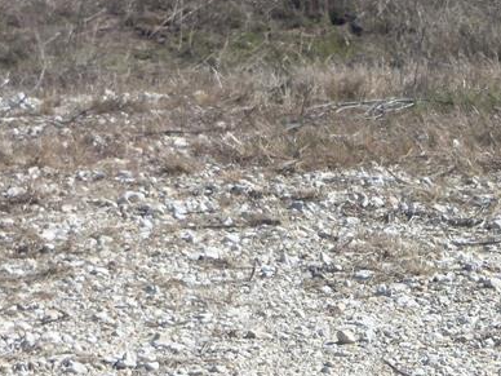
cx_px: 407
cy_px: 322
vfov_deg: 7.3
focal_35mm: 203
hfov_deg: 9.7
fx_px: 2938
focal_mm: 13.7
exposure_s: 1/400
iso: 64
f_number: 5
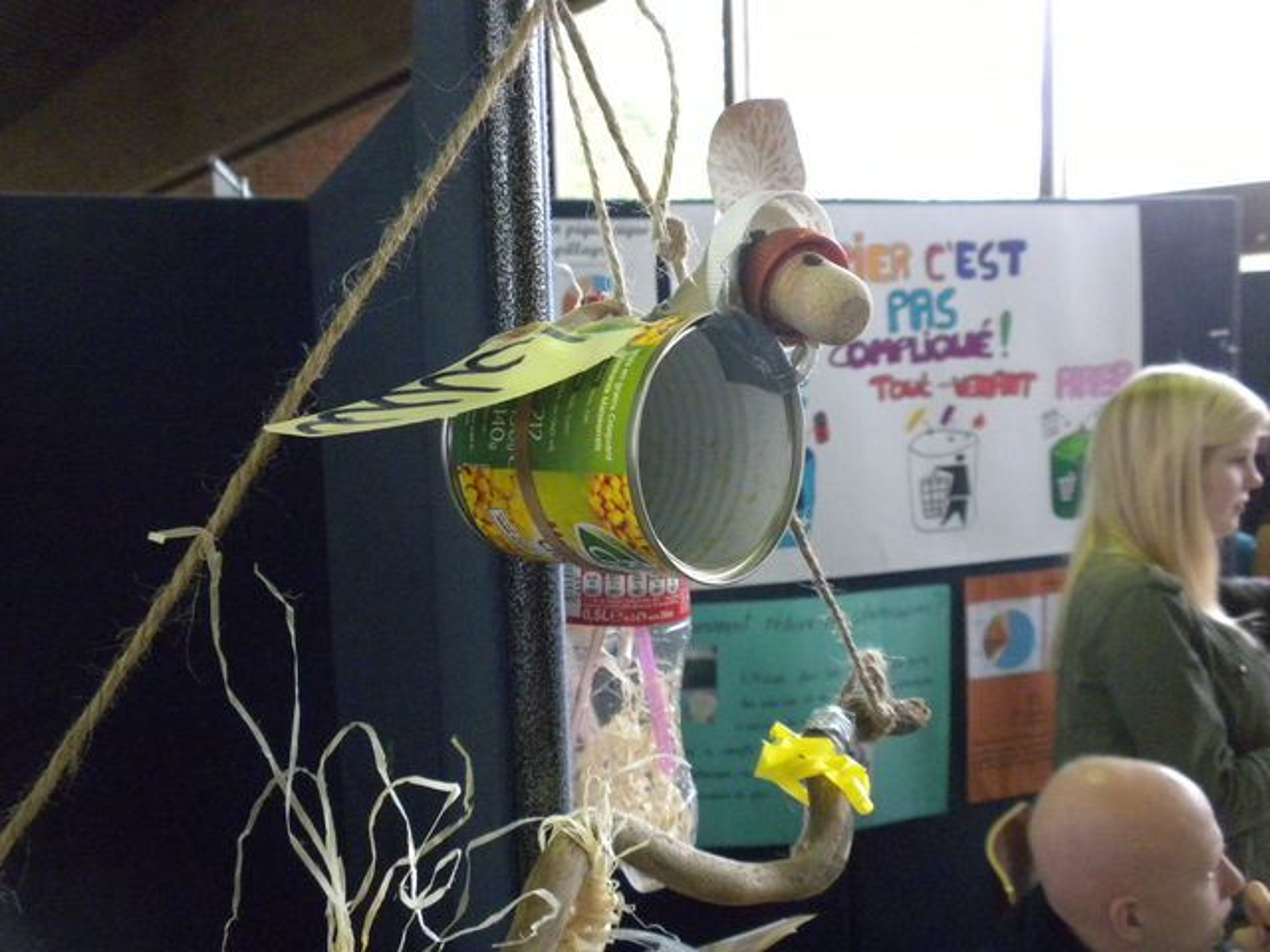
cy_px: 476
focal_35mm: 37
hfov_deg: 50.1
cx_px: 635
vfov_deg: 38.7
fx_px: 1357
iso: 689
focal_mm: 6.6
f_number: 3.5
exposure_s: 1/147
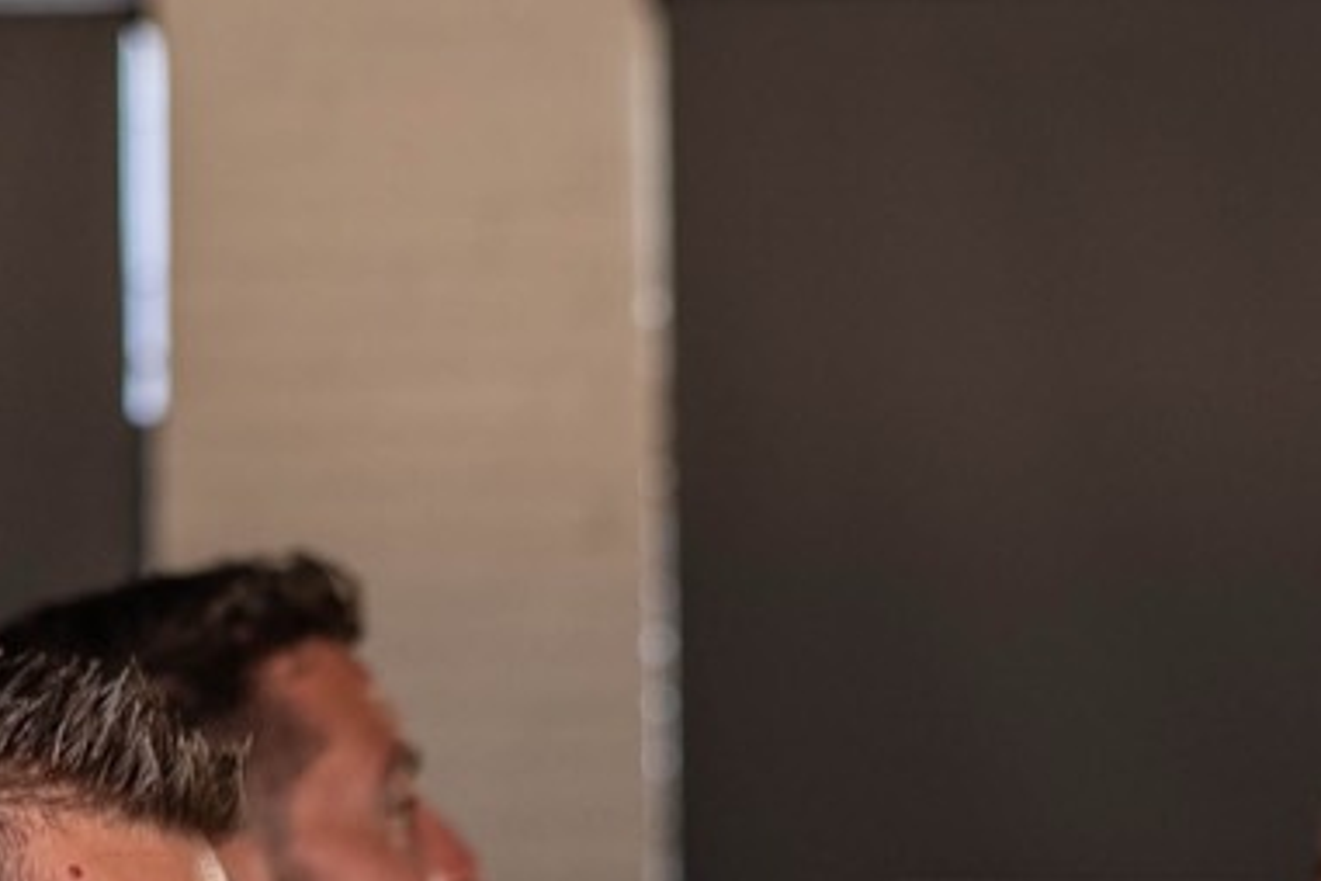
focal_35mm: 147
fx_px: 5394
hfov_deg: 13.9
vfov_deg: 8.9
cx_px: 1106
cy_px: 1627
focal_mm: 35
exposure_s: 1/125
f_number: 2
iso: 250
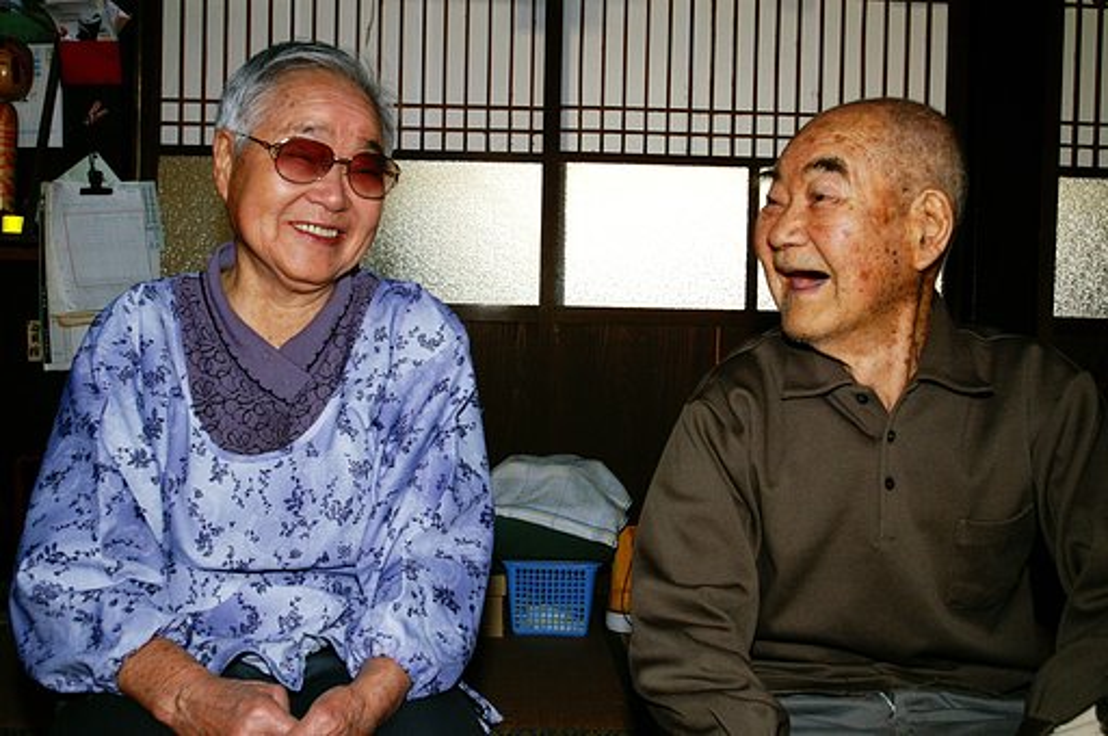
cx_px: 554
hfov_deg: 46.5
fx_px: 1291
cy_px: 368
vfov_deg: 31.8
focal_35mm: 42
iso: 400
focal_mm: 28
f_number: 7.1
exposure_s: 1/125
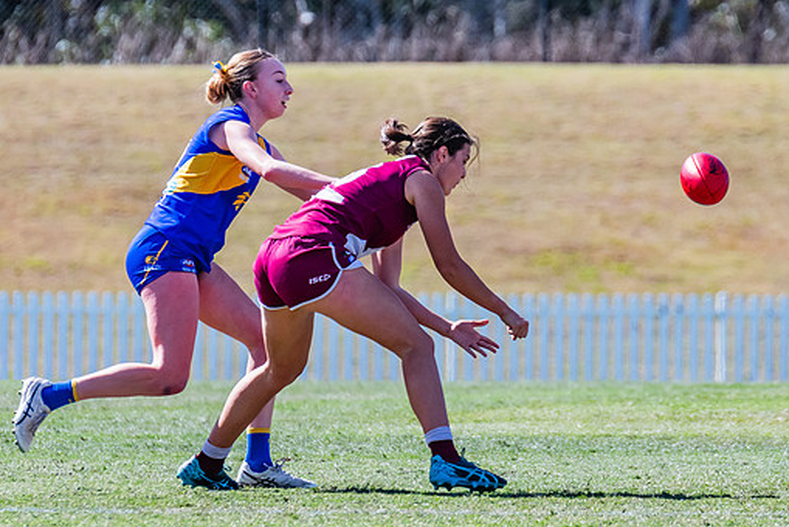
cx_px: 429
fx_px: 16600
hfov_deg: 2.7
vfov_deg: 1.8
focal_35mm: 757
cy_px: 283
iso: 800
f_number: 7.1
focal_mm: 420
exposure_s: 1/1600
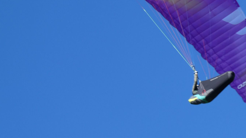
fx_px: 1422
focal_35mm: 218
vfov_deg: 5.6
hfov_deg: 9.9
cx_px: 172
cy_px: 42
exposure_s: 1/250
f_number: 5.3
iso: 80
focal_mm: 24.2
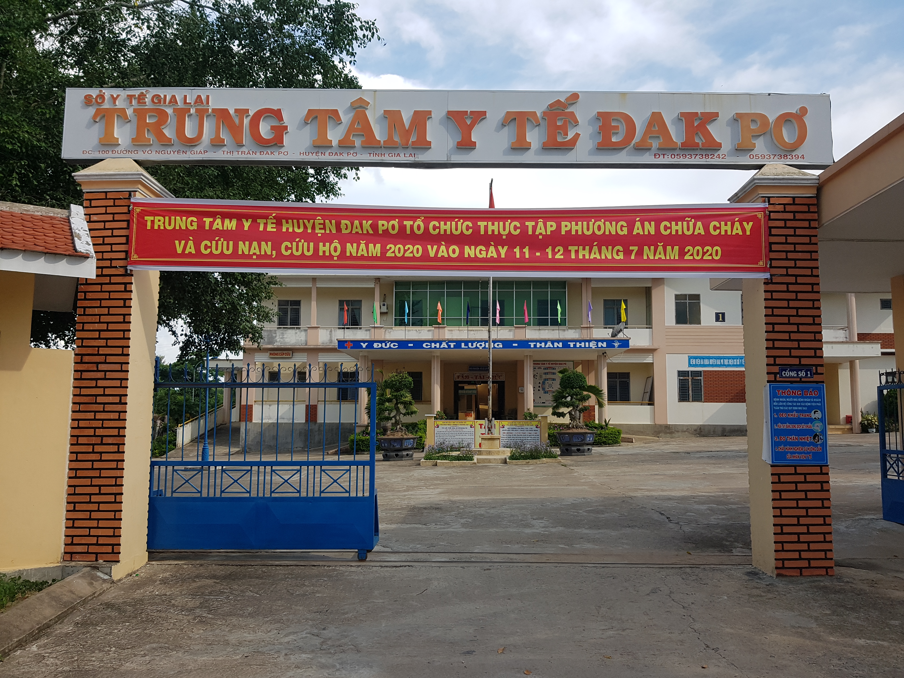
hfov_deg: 67.3
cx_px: 452
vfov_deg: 53.1
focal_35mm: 26
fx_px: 679
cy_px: 339
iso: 50
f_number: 1.7
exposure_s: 1/1688
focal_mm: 4.2
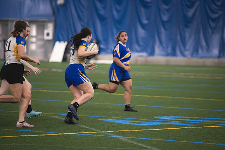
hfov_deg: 6.9
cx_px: 112
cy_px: 75
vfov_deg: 4.6
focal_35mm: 300
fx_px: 1874
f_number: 2.8
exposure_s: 1/640
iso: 9000
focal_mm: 200
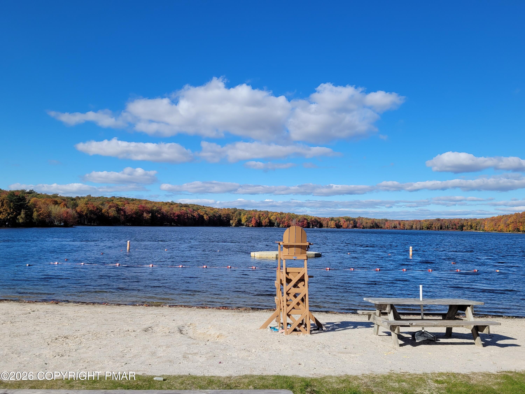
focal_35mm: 26
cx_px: 262
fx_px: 394
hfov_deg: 67.3
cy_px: 197
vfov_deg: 53.1
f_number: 1.8
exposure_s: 1/3092
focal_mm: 5.4
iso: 40
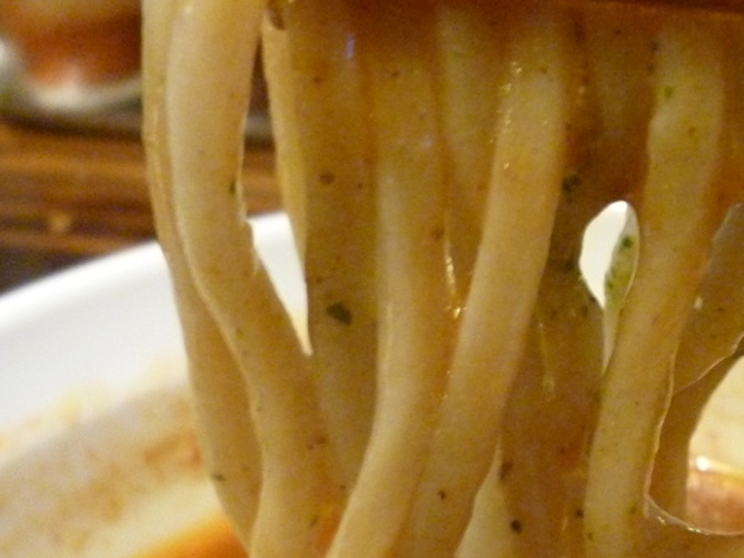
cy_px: 369
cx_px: 620
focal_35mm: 57
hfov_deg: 32.6
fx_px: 1225
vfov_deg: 25.5
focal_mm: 4.4
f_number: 2.8
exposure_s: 1/8
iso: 400
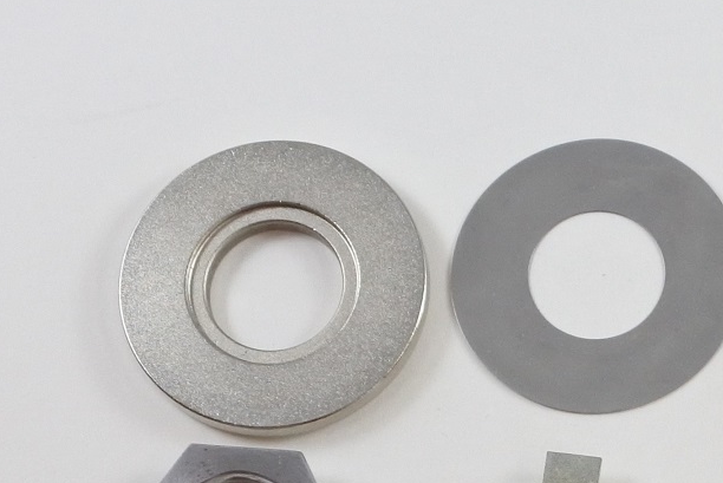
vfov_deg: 11.4
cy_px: 603
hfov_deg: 16.5
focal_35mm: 118
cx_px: 910
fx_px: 2371
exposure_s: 1/125
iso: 450
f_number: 4.2
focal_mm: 14.7
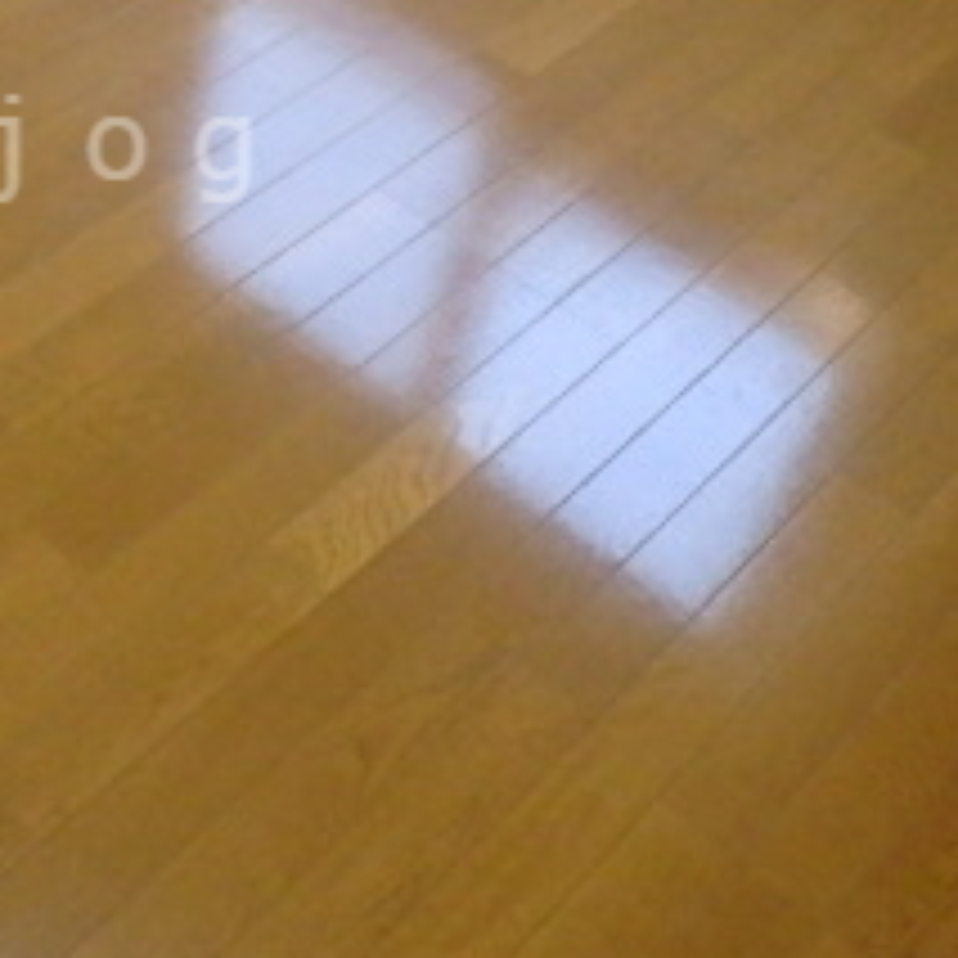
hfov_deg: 23.8
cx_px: -31
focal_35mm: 69
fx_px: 2160
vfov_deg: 24.5
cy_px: 148
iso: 640
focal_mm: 4.7
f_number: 4.3
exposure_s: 1/30
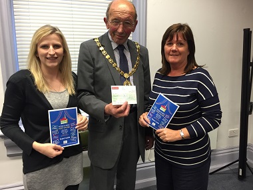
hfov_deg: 61.7
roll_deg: +0.3
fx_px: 212
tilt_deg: -10.4
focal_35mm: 29
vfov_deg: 48.2
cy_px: 95
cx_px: 126
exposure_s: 1/30
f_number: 2.2
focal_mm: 4.15
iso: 125
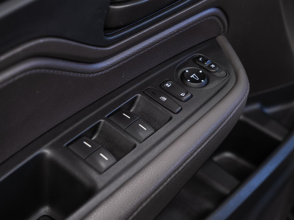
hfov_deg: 28.6
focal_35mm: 68
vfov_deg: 21.6
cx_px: 170
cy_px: 102
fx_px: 577
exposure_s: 1/2.5
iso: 100
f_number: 5.6
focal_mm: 55.4
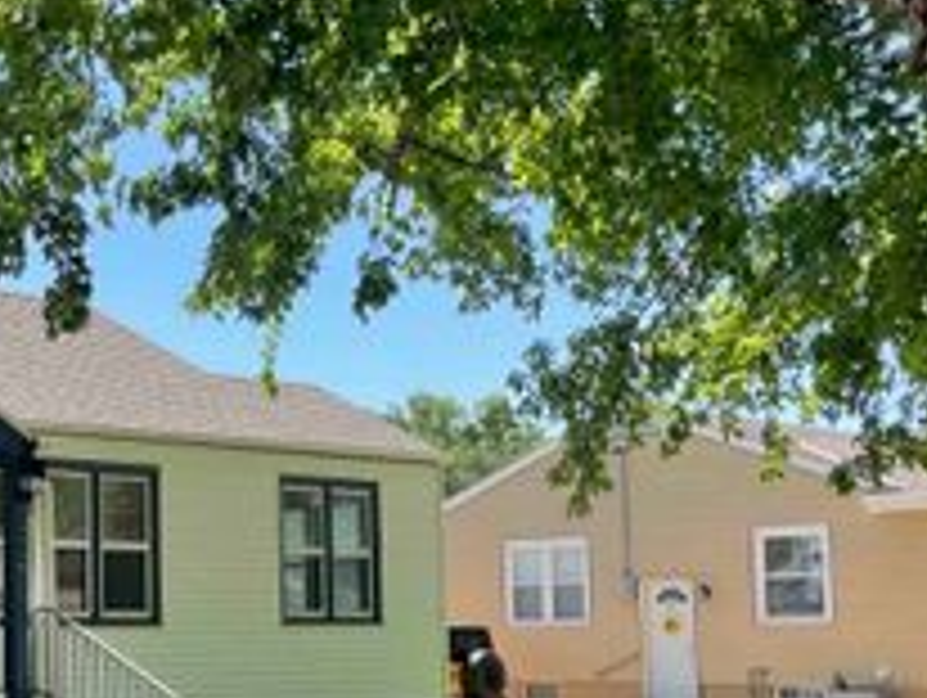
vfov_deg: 23.0
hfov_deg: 27.8
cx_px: -108
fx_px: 1689
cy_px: 543
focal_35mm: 63
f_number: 1.6
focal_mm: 4.2
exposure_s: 1/1033
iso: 32
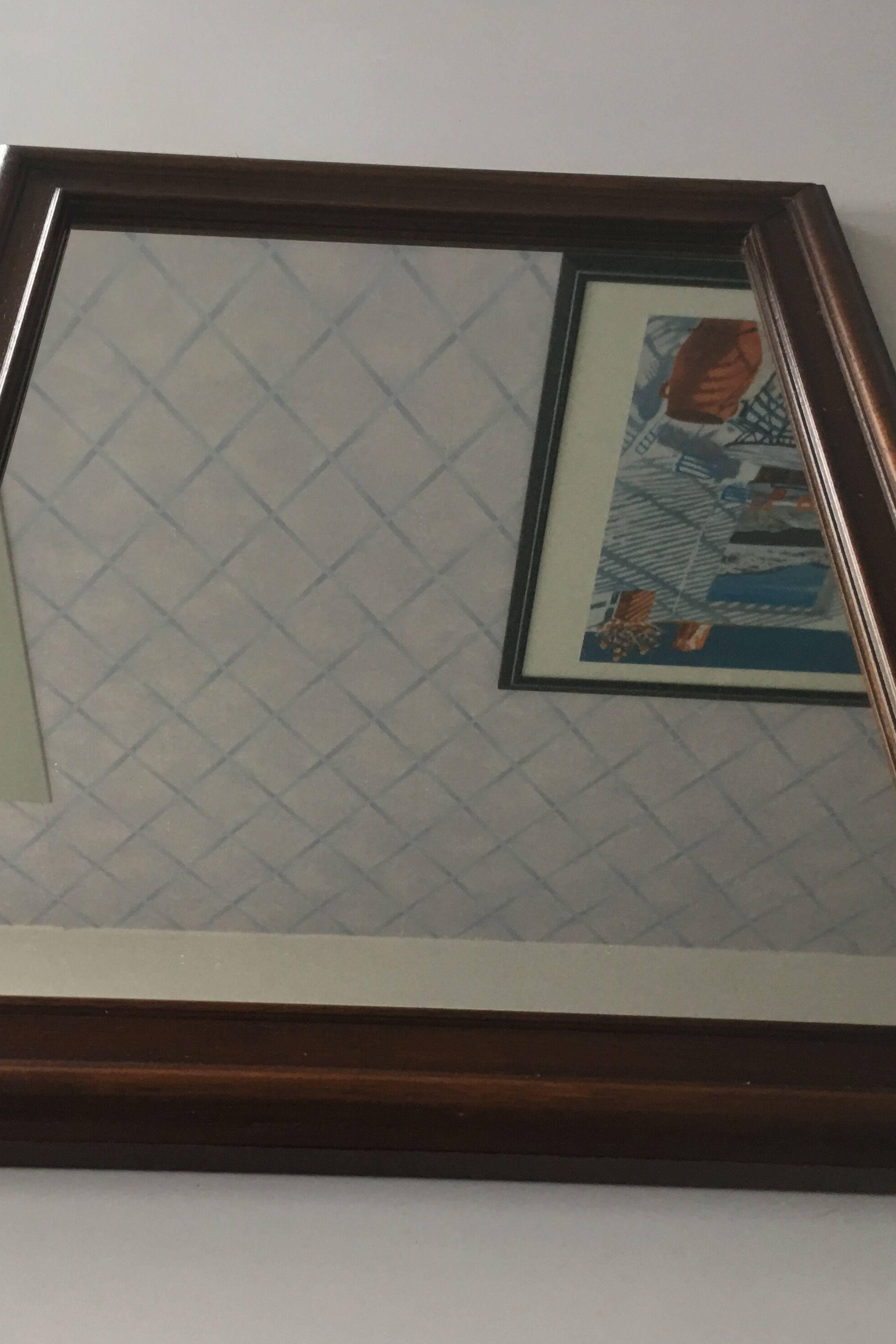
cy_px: 675
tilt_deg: -45.0
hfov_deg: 32.6
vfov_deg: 47.4
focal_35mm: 41
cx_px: 387
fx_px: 1531
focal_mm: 4.15
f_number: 2.2
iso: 50
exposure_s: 1/17
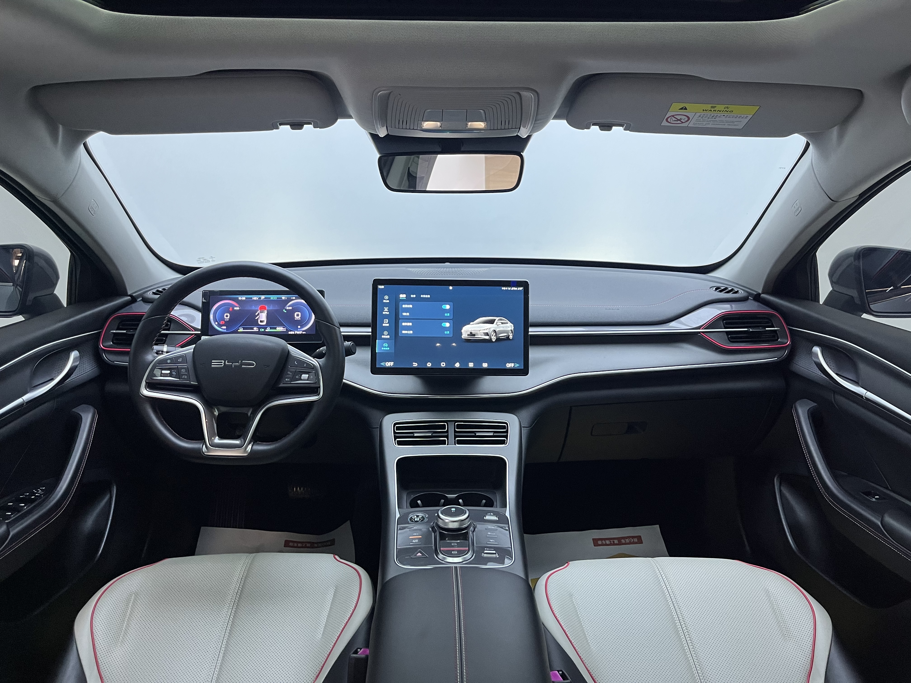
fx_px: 684
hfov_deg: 67.3
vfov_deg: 53.1
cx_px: 456
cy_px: 342
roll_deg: -1.2
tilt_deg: -15.3
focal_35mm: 26
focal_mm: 5.1
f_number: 1.6
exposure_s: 1/59
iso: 160
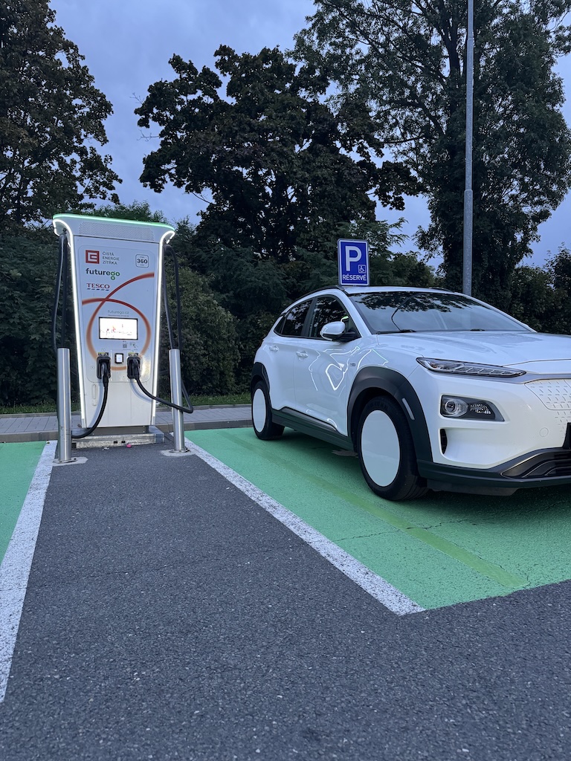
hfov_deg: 56.8
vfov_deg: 71.6
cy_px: 380
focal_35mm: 24
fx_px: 528
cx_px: 286
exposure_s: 1/60
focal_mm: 6.76
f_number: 1.78
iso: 400
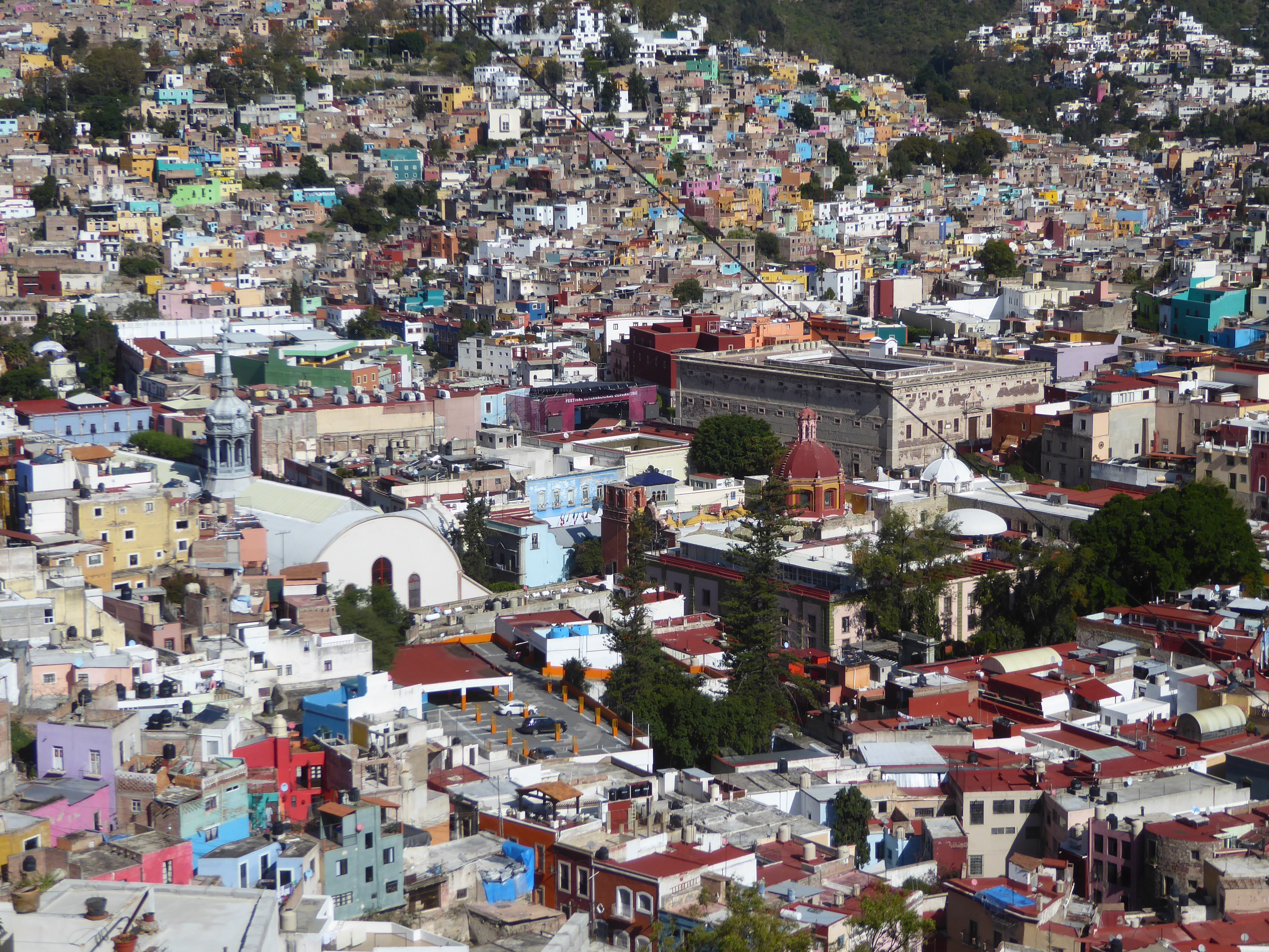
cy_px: 476
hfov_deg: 26.0
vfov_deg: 19.6
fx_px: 2749
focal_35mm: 75
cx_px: 634
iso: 80
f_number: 4.5
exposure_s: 1/800
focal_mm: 12.5
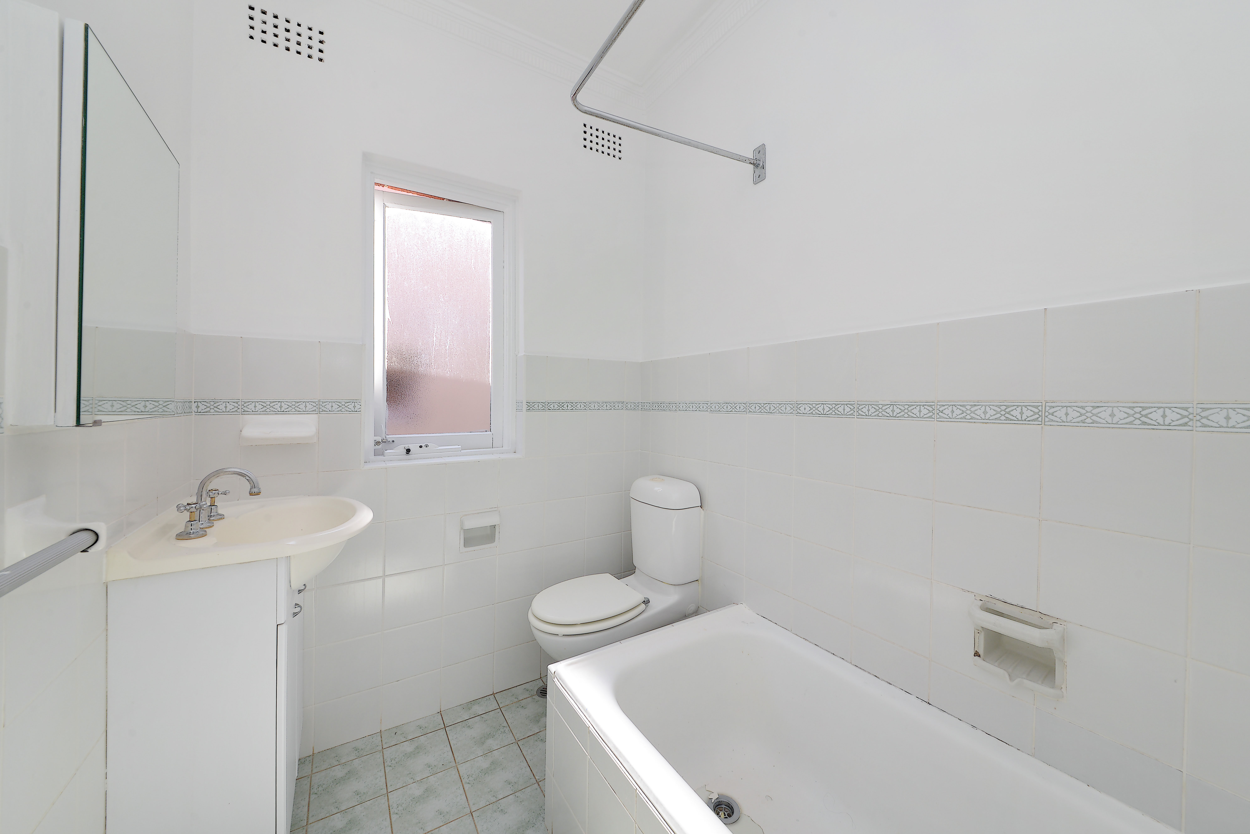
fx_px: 417
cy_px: 417
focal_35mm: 12
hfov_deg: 112.6
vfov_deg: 90.1
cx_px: 625
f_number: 11
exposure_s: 1/30
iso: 200
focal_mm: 12
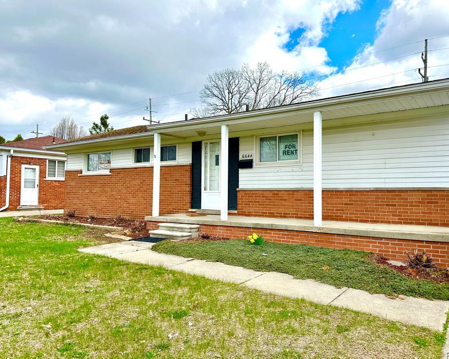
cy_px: 177
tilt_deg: +2.1
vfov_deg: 54.9
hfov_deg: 65.9
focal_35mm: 26
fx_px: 345
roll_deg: -0.6
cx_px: 246
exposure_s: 1/3597
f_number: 1.78
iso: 80
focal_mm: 6.86
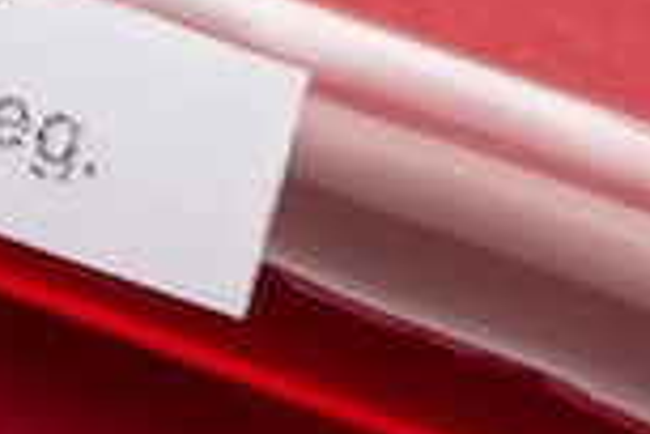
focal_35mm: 594
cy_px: 351
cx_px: -361
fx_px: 10724
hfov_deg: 3.5
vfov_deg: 2.3
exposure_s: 1/160
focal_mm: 105
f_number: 9
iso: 160
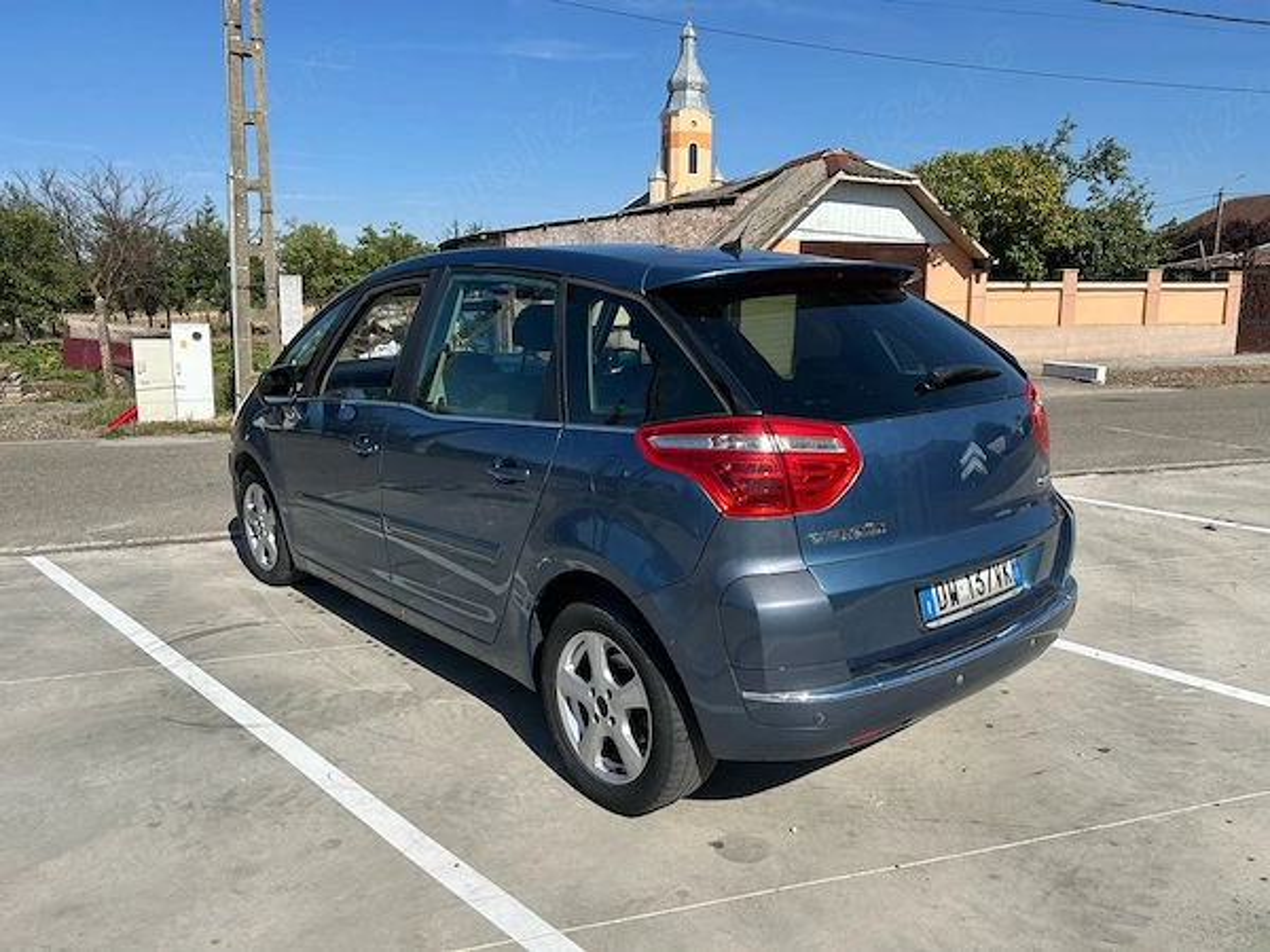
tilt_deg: -10.0
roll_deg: +0.3
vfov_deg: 53.1
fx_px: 954
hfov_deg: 67.3
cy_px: 476
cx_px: 635
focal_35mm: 26
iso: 50
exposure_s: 1/4831
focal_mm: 5.7
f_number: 1.5
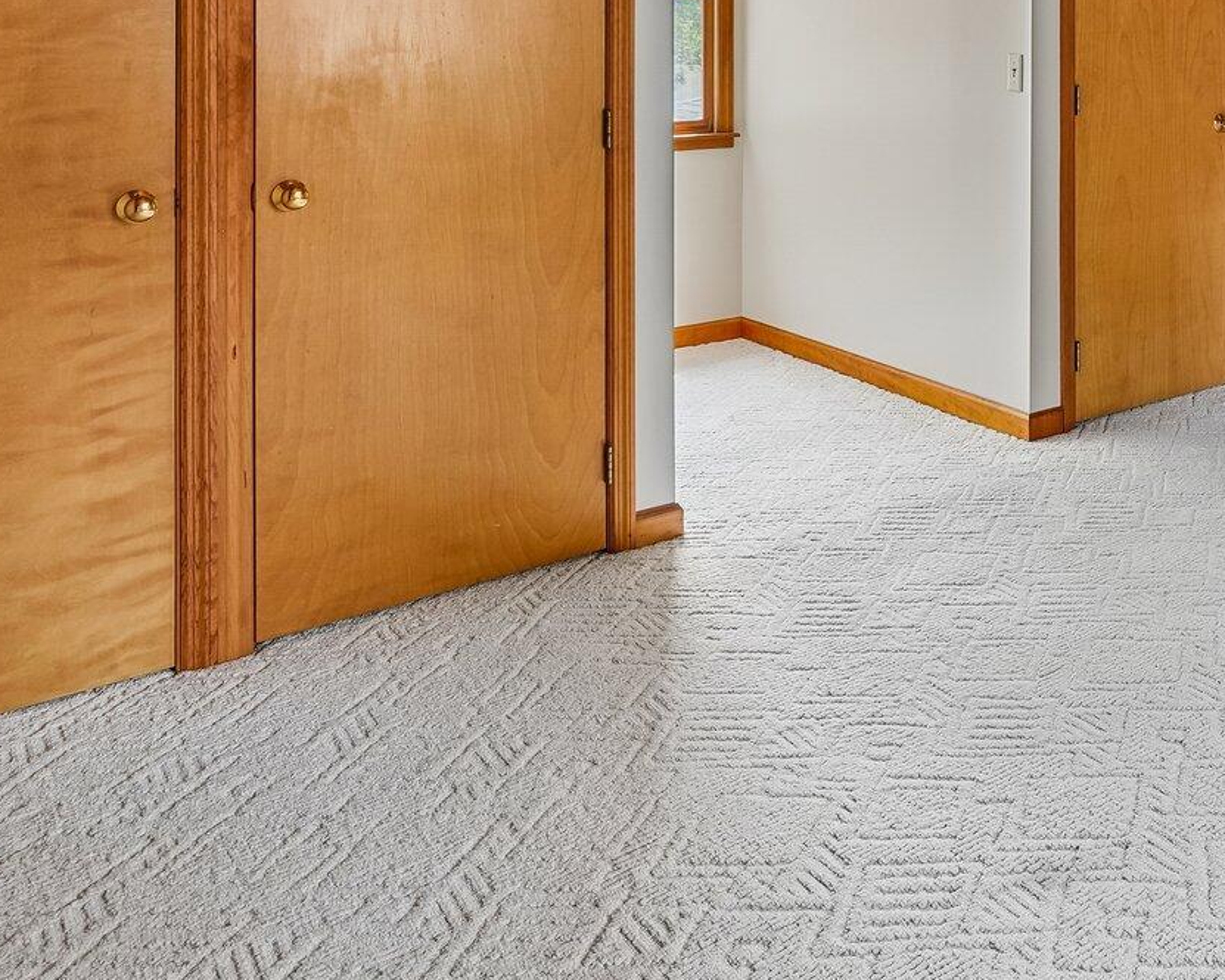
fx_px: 1384
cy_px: 32
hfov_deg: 43.1
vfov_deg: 35.7
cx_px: 1137
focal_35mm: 38
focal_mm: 16.5
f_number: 8
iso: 400
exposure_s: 1/15
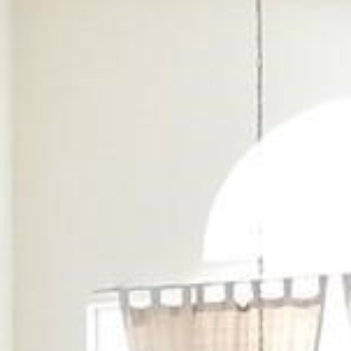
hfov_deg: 11.0
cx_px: -237
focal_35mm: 150
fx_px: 1721
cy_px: 532
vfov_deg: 11.2
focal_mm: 4.5
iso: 200
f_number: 3.4
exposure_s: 1/30
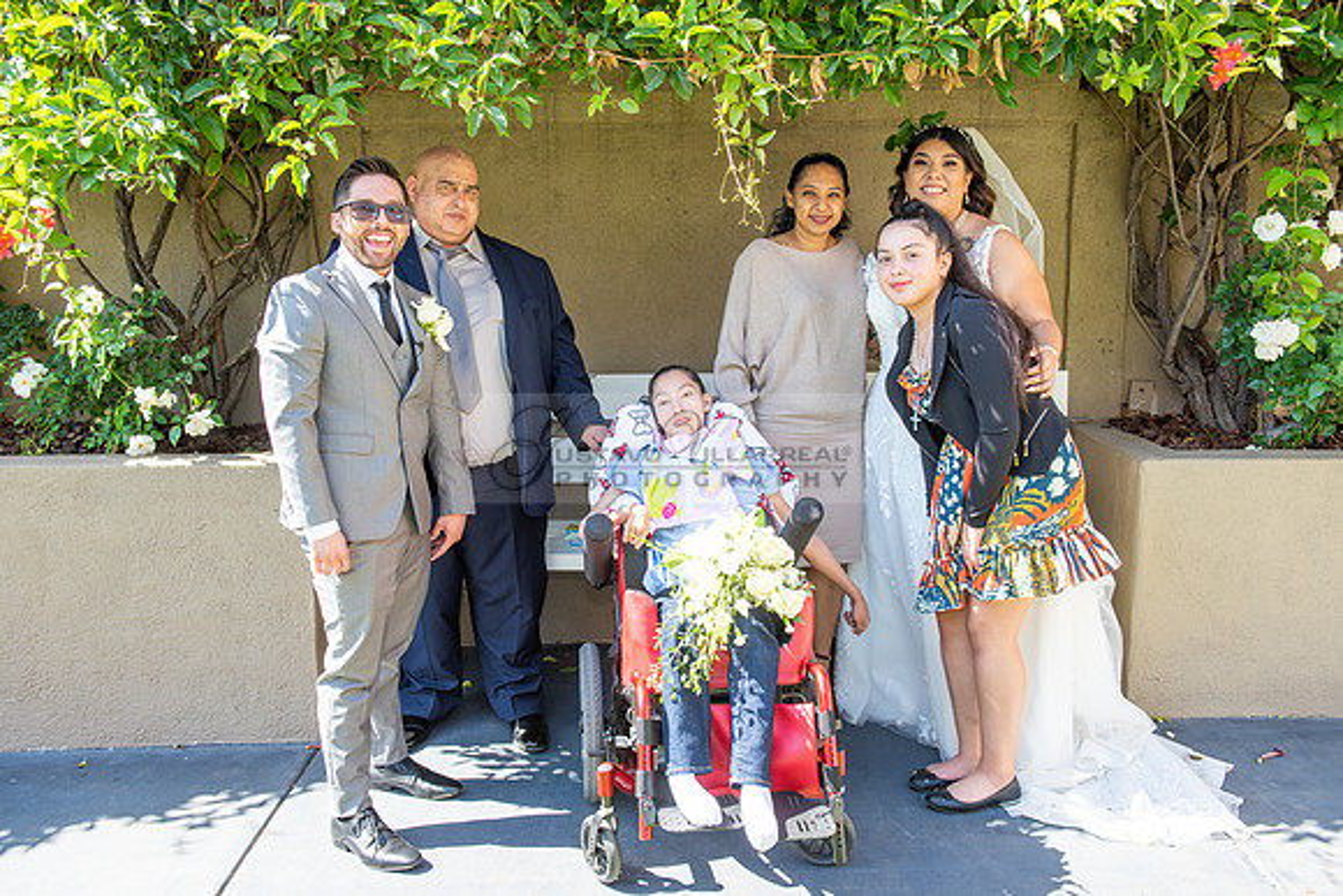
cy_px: 448
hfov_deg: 60.3
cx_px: 672
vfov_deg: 42.3
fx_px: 1157
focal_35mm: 31
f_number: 5
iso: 100
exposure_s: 1/125
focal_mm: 31
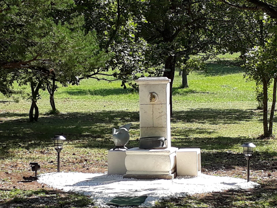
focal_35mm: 27
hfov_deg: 65.3
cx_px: 138
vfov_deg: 51.4
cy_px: 104
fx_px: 216
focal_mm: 3.6
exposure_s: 1/607
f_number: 1.9
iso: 40
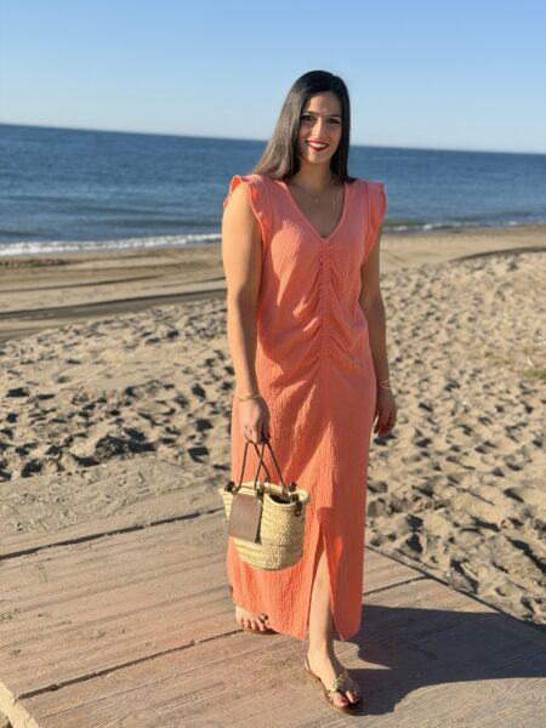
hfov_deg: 30.3
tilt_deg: -13.7
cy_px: 364
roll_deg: -1.5
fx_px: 1009
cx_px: 273
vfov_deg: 39.7
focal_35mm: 48
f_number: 1.78
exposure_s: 1/4329
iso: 64
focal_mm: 6.76
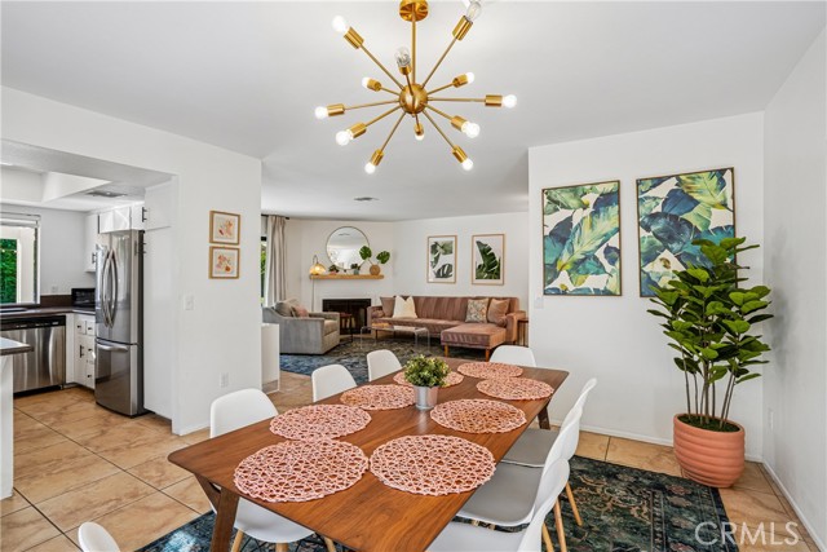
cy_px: 276
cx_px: 414
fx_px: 368
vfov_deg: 73.8
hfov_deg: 96.7
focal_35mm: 16
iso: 100
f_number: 8
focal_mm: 16
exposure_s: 1/13
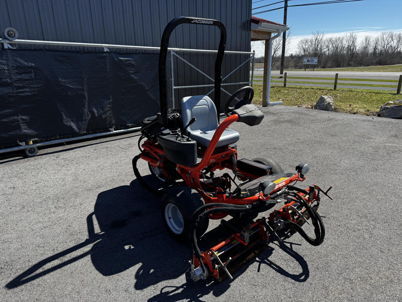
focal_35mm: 24
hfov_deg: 71.6
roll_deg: +0.2
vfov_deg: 56.8
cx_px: 201
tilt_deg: -16.8
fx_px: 279
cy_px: 151
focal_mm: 6.76
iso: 80
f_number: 1.78
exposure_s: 1/2415
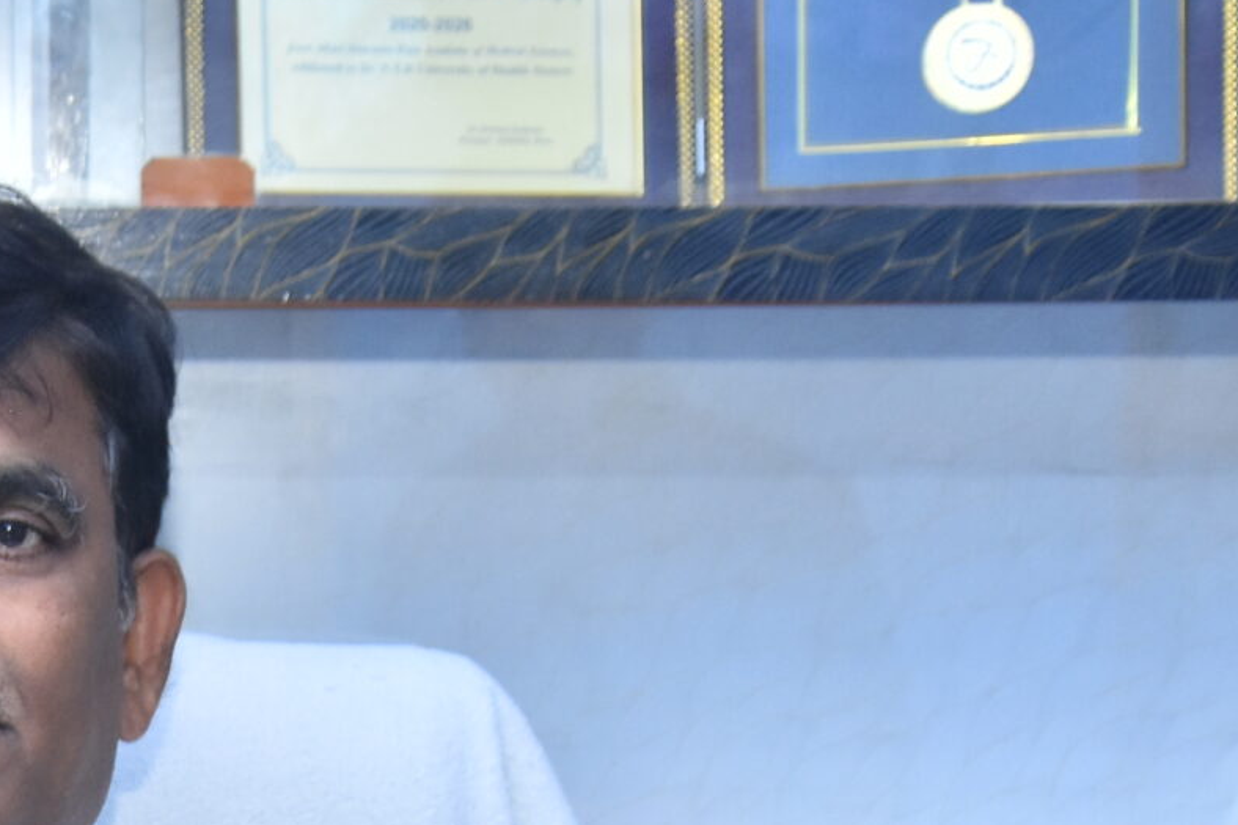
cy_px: 1333
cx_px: -16
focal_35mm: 171
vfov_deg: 7.9
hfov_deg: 11.9
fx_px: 5866
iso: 800
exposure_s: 1/125
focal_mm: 35
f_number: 5
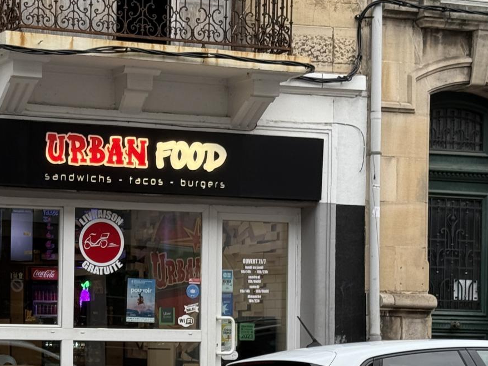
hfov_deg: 17.3
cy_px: 306
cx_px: 59
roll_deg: -0.6
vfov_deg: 13.1
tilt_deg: +1.4
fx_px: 1578
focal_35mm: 112
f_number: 1.78
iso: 50
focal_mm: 6.76
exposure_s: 1/122
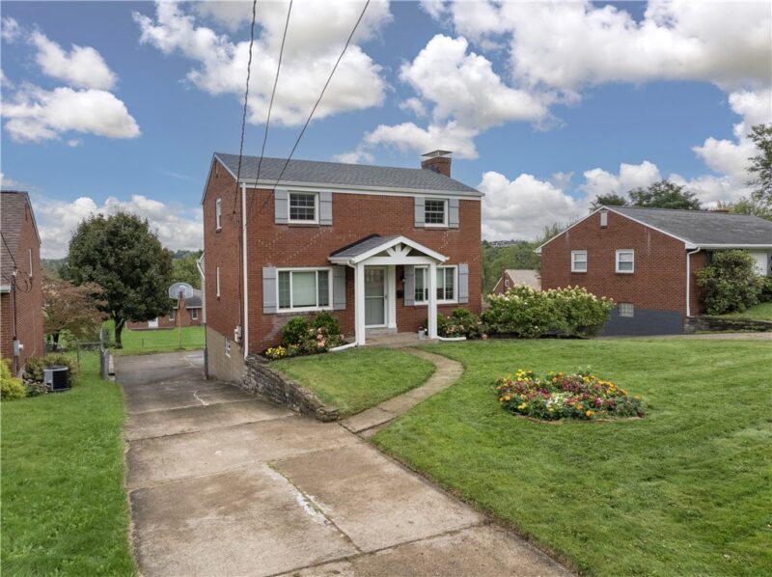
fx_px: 535
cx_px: 386
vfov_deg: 56.7
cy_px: 288
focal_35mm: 24
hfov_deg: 71.7
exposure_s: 1/240
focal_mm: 12.29
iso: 800
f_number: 3.2
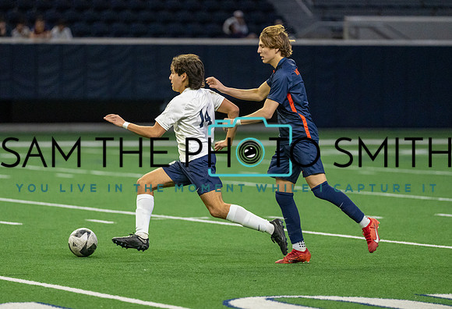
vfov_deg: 5.6
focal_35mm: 248
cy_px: 170
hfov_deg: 8.3
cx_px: 198
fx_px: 3132
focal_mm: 200
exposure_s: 1/1250
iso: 5000
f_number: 2.8
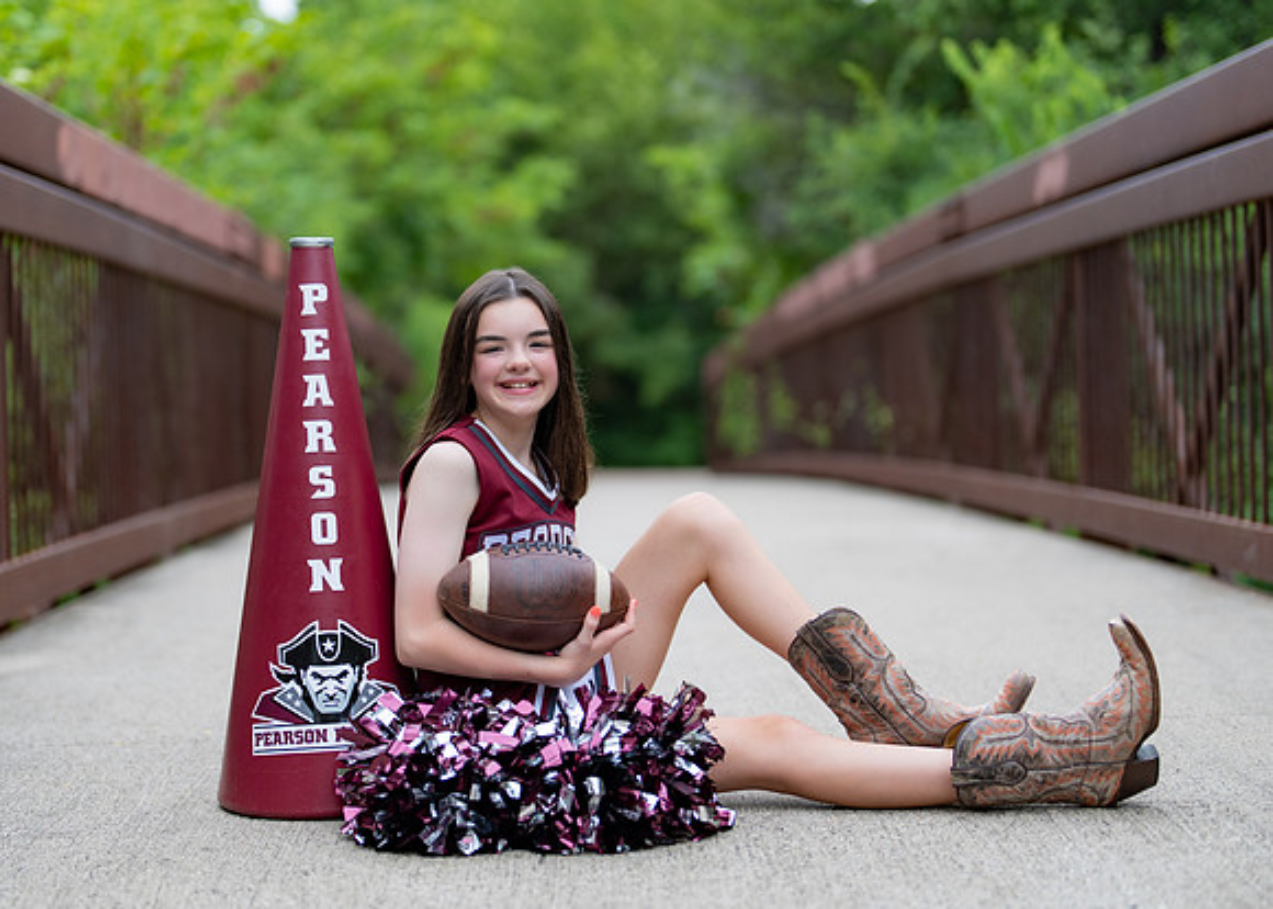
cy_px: 438
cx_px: 535
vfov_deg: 22.1
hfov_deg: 30.6
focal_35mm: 64
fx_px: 2323
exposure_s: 1/1000
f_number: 1.2
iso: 100
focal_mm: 50
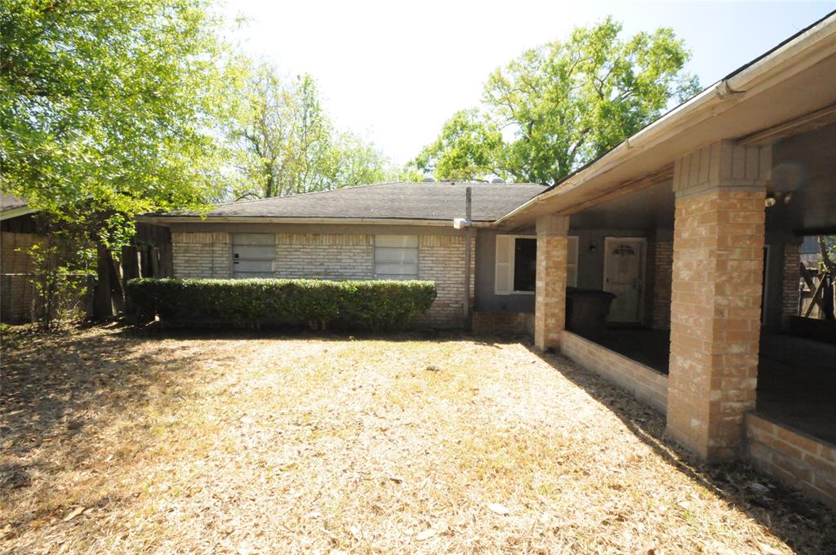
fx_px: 348
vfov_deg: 77.2
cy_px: 278
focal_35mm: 15
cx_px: 418
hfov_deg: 100.5
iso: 3200
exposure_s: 1/250
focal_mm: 10
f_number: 22
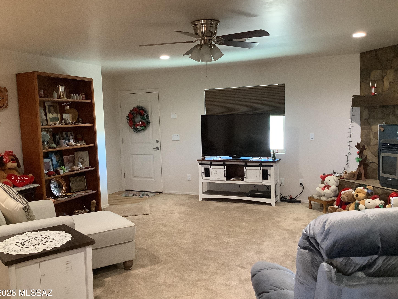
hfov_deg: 56.8
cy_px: 153
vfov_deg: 44.2
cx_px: 195
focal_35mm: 32
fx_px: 368
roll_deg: +2.5
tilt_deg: -6.3
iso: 400
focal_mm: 3.3
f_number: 2.4
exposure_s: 1/60
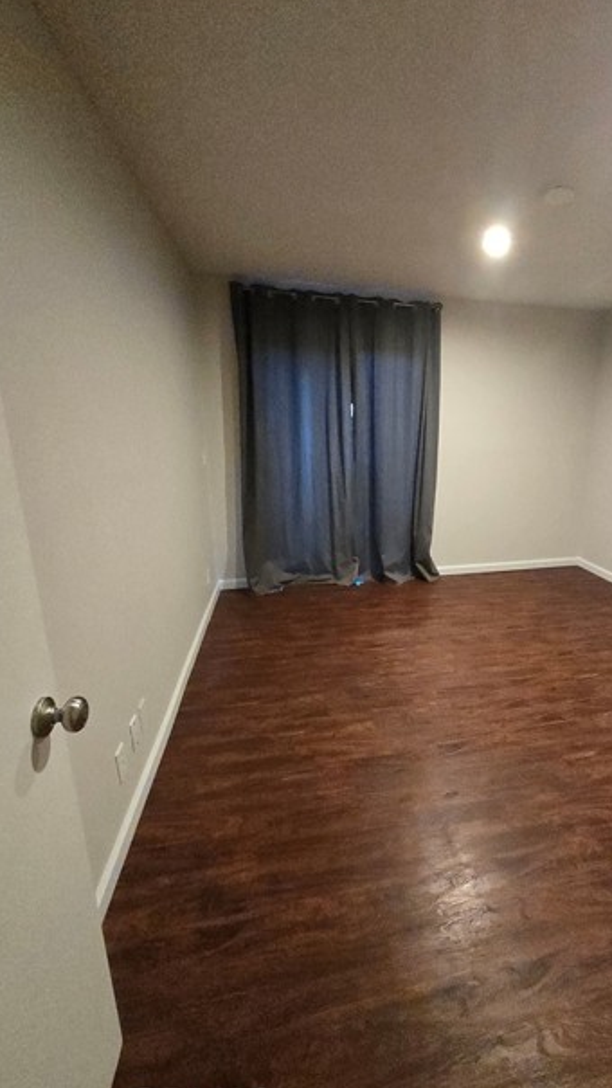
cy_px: 555
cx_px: 418
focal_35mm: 15
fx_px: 432
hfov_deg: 68.2
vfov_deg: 103.0
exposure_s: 1/60
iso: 1250
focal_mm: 2.2
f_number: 2.2
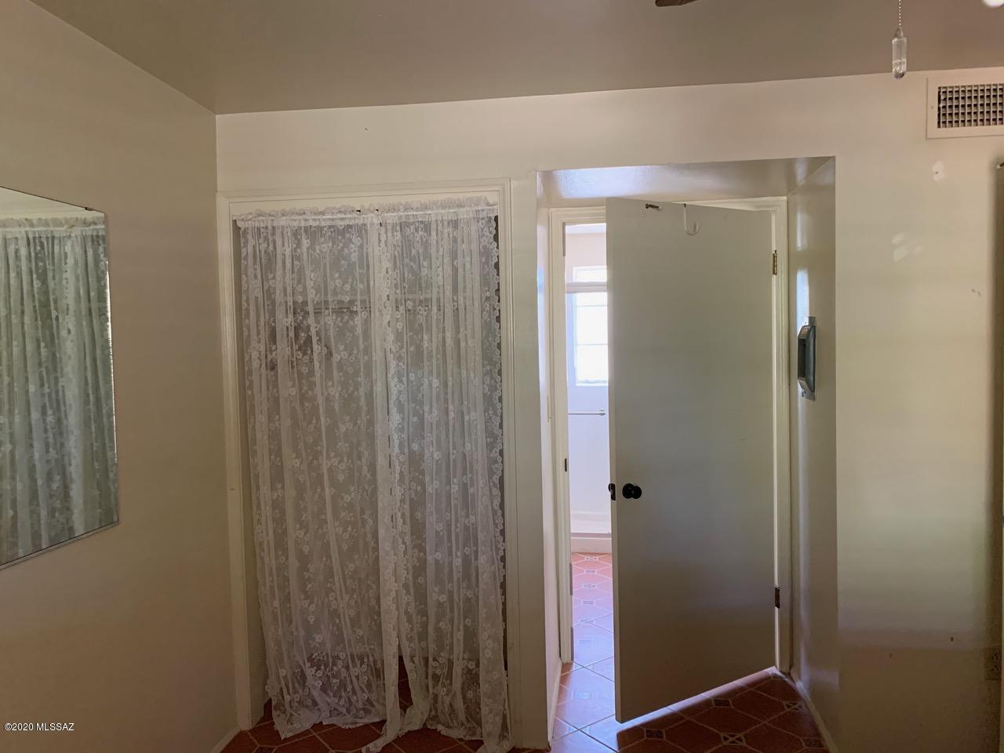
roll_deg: +1.5
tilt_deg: -3.4
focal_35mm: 26
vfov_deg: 53.1
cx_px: 502
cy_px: 376
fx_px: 754
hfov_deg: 67.3
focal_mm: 4.25
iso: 400
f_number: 1.8
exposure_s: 1/57
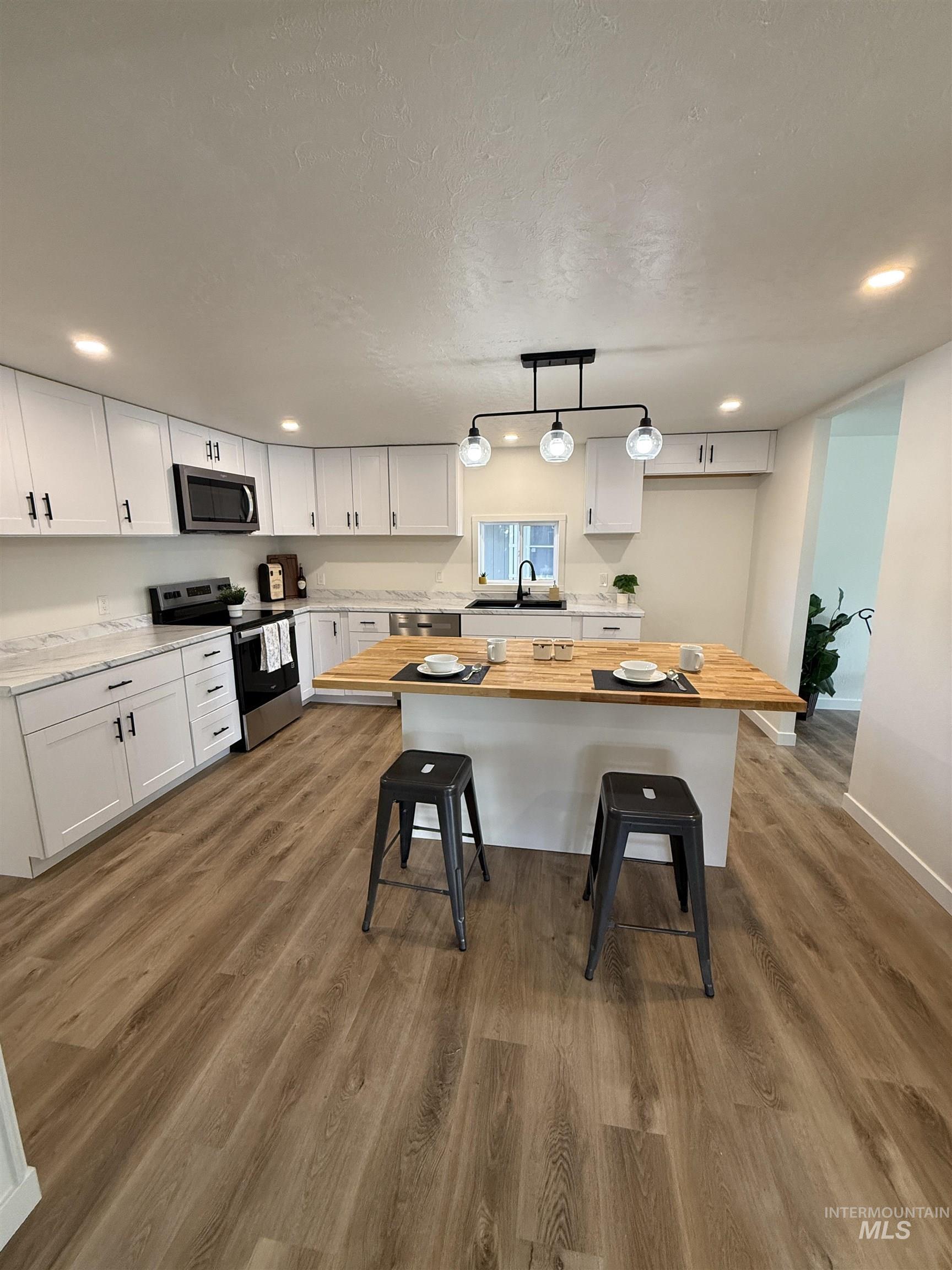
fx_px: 513
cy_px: 635
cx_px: 476
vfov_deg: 102.1
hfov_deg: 85.7
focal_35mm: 14
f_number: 2.2
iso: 250
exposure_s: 1/120
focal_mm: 2.22
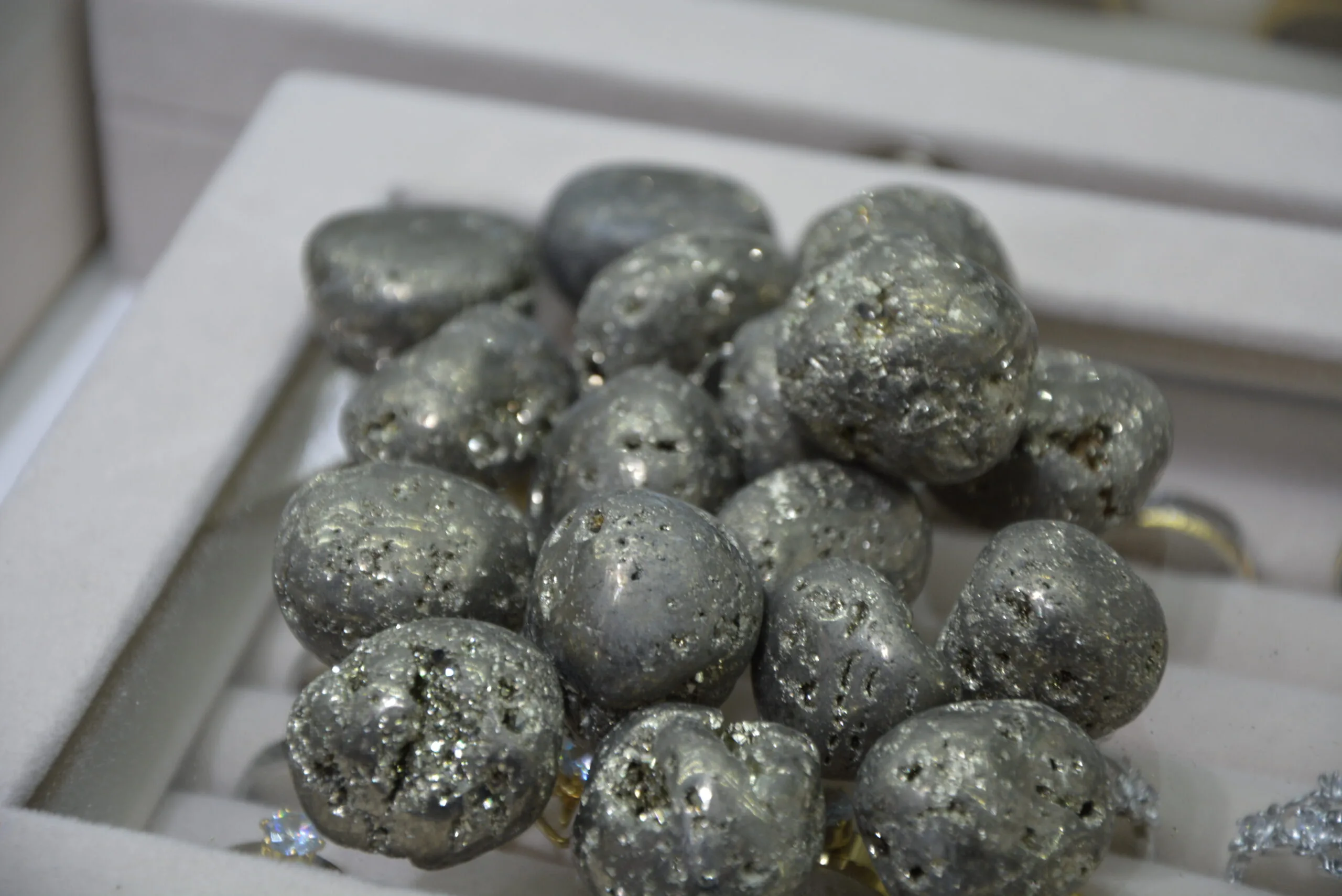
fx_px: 5872
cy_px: 448
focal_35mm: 158
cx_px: 671
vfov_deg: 8.7
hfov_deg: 13.0
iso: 400
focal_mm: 105
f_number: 5.6
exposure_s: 1/80
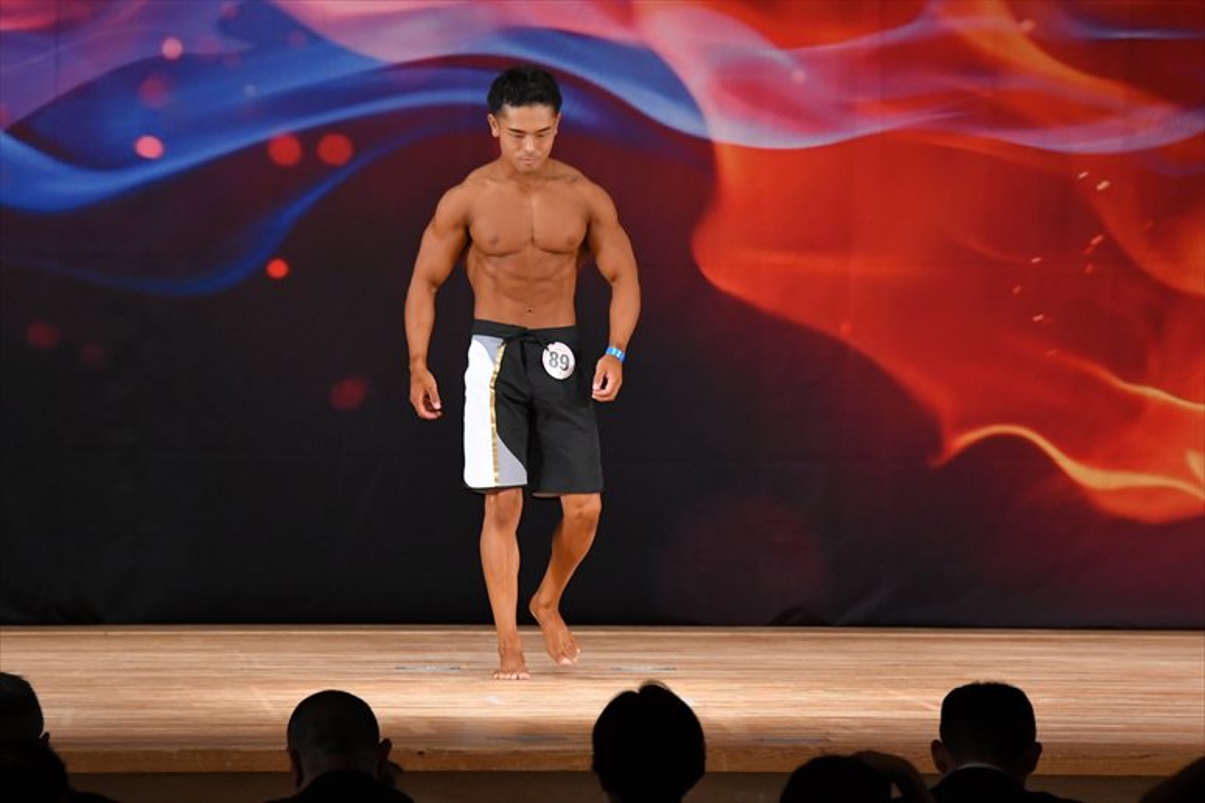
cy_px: 402
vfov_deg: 5.7
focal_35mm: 240
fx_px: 8030
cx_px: 602
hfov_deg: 8.6
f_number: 5.6
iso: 3200
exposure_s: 1/400
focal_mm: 160
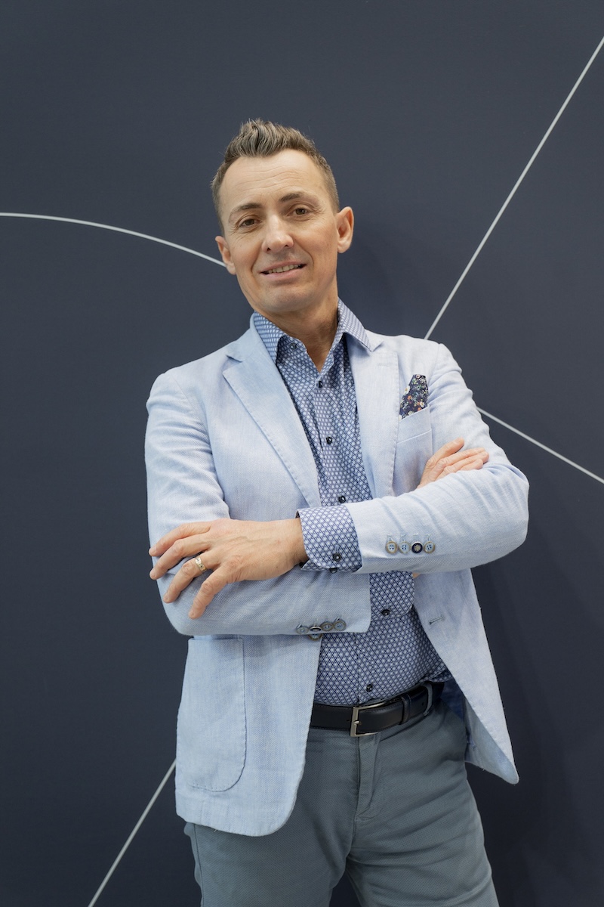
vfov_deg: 42.7
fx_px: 1158
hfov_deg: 29.2
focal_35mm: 46
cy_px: 454
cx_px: 302
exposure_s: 1/200
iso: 1000
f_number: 3.2
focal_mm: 46
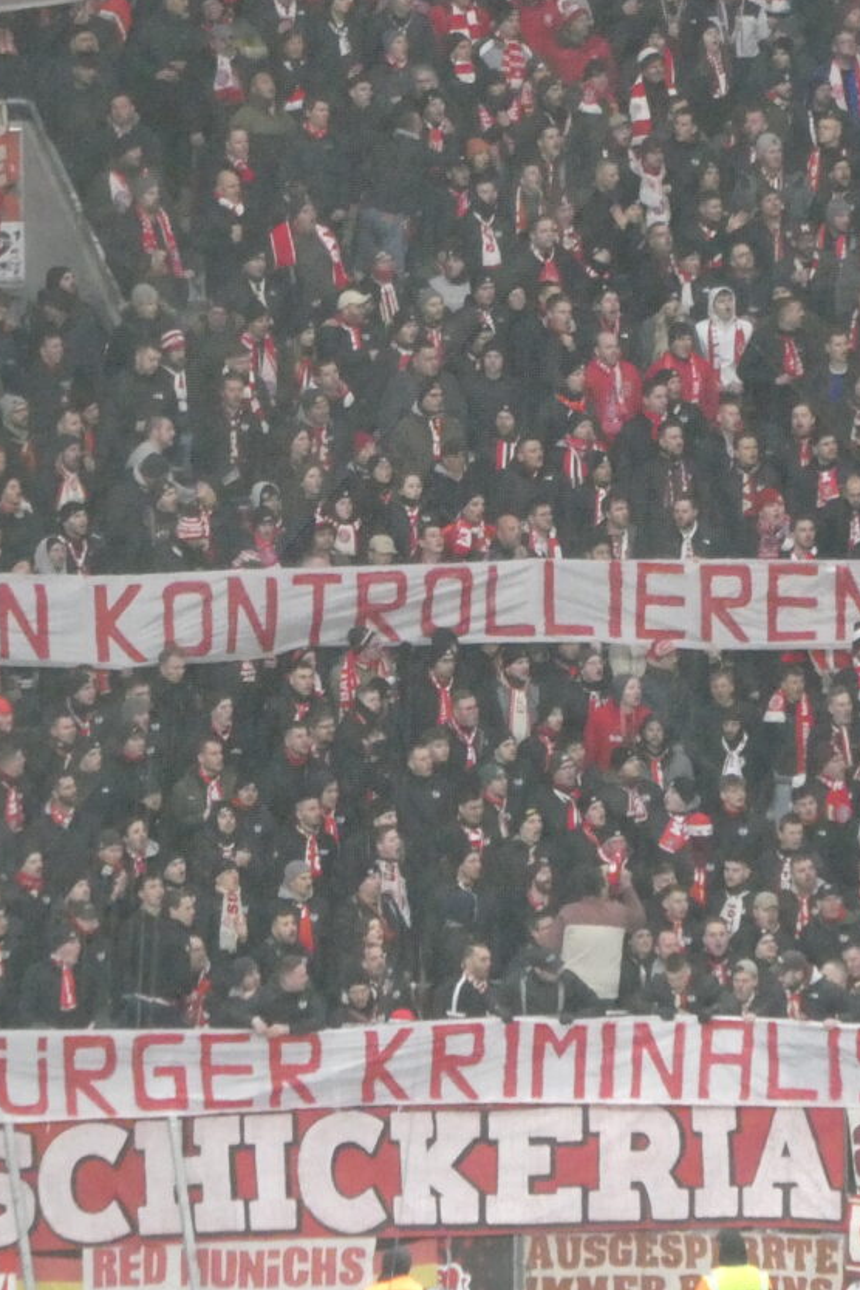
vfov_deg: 4.1
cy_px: 588
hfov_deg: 2.8
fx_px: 17879
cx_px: 348
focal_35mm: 499
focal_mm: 44.8
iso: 800
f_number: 5.6
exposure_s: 1/80
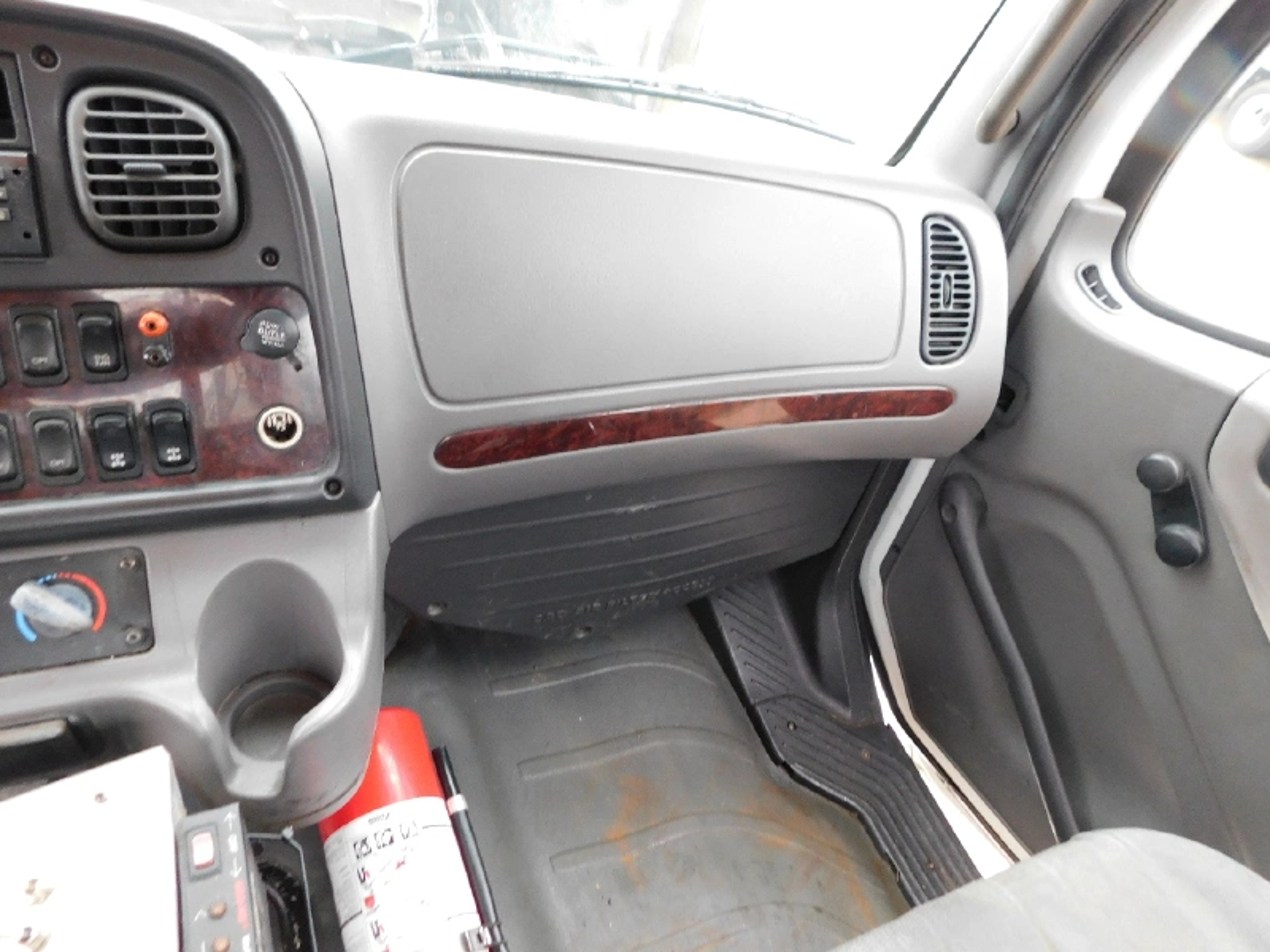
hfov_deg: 73.9
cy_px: 476
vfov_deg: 58.9
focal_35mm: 23
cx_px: 635
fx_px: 844
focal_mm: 4
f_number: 3
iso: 400
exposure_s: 1/30
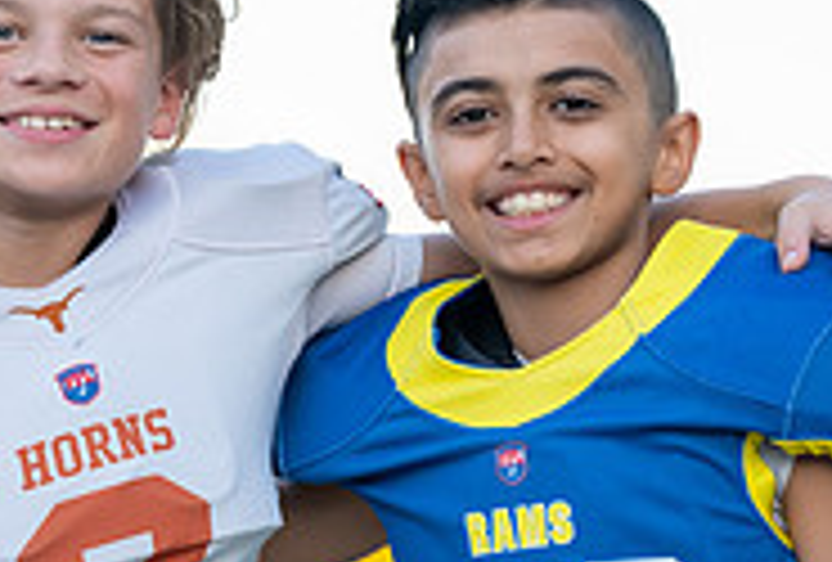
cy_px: 590
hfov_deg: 4.7
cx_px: 371
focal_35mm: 436
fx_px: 10118
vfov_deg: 3.2
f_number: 2.8
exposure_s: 1/320
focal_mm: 127
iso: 250
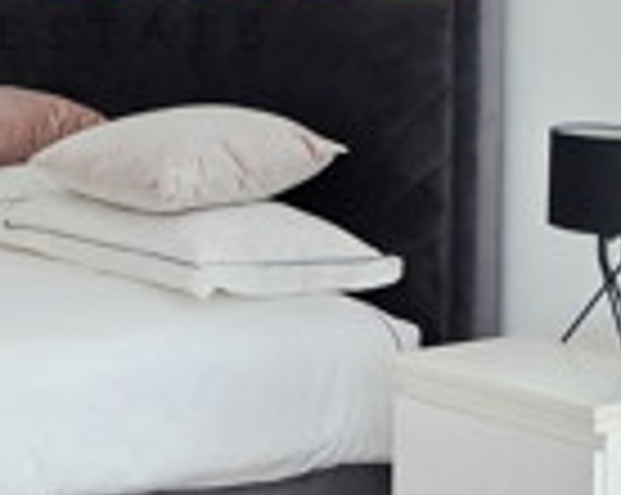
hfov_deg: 18.6
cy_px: -22
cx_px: -112
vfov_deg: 15.3
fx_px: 1799
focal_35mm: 98
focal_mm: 16
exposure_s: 1/80
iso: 400
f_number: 3.5
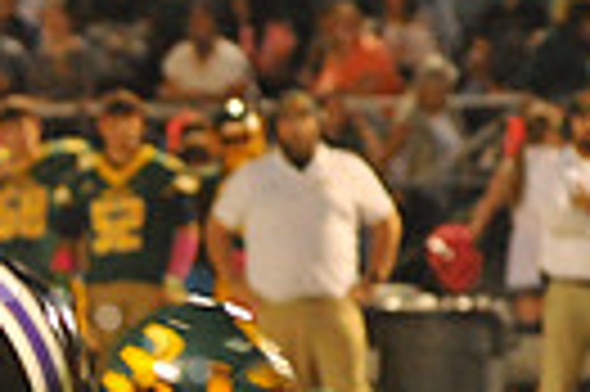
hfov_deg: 2.3
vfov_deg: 1.5
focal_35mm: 885
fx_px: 14486
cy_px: 698
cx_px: -54
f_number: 5.6
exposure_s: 1/160
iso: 6400
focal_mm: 200
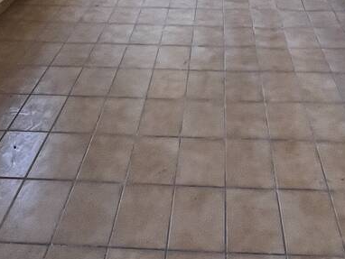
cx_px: 198
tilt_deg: +0.8
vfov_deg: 21.2
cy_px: -193
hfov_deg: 38.8
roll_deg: -0.3
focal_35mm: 49
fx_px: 489
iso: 160
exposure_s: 1/99
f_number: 1.8
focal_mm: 1.57
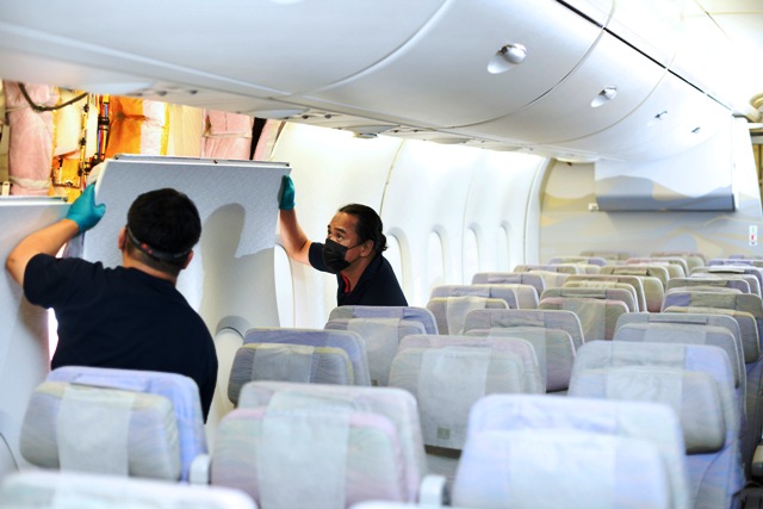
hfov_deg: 39.6
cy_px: 254
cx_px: 382
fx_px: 1060
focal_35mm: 50
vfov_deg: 27.0
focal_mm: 50
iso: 400
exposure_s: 1/100
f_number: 2.5
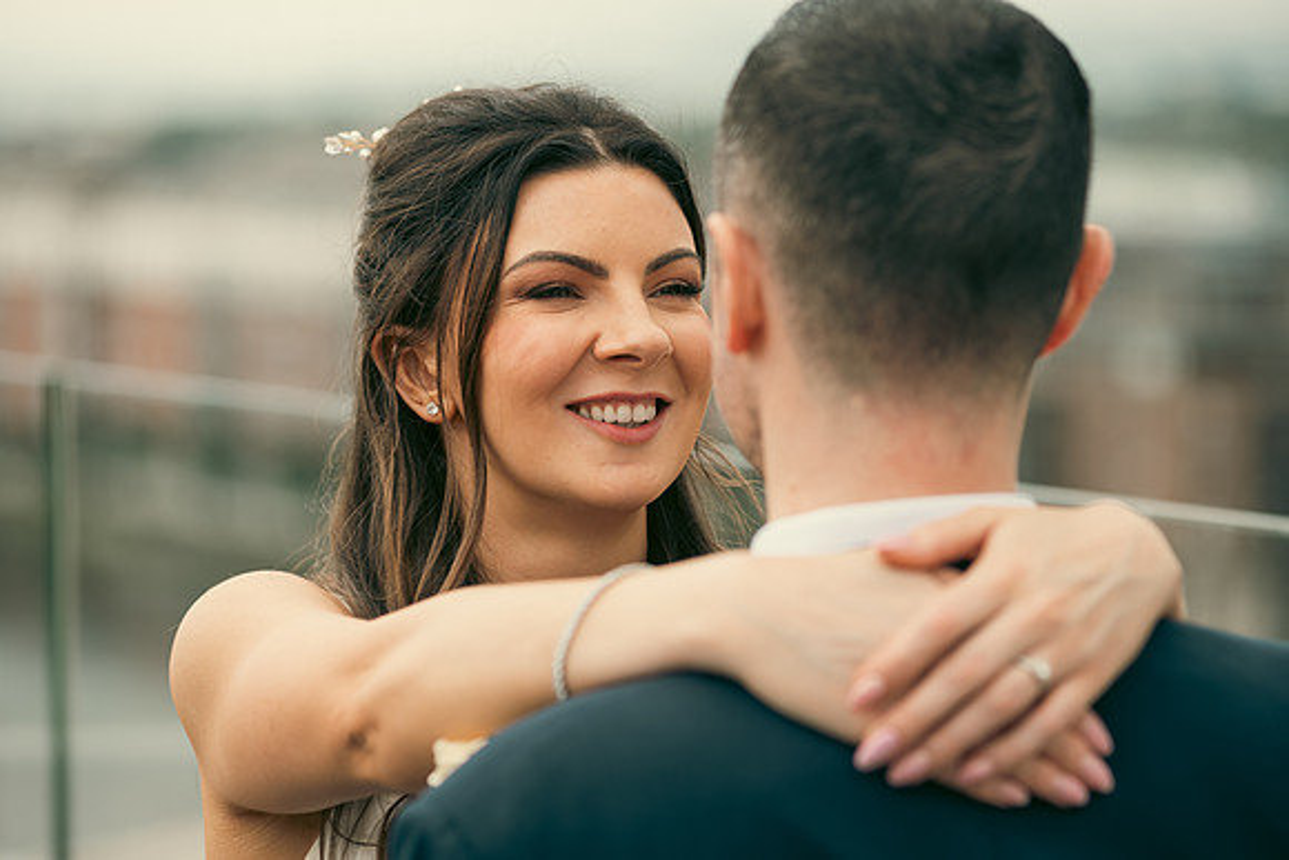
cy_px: 430
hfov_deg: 17.1
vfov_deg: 11.4
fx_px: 4297
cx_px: 644
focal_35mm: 120
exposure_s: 1/250
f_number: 3.5
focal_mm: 120
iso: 160
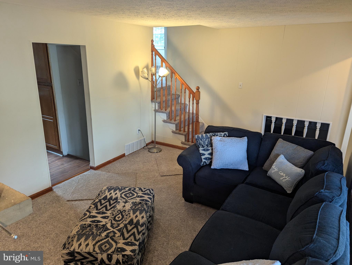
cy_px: 132
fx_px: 244
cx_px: 176
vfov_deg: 56.9
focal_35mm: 24
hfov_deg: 71.5
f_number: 1.85
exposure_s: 1/30
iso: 134
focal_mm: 6.81
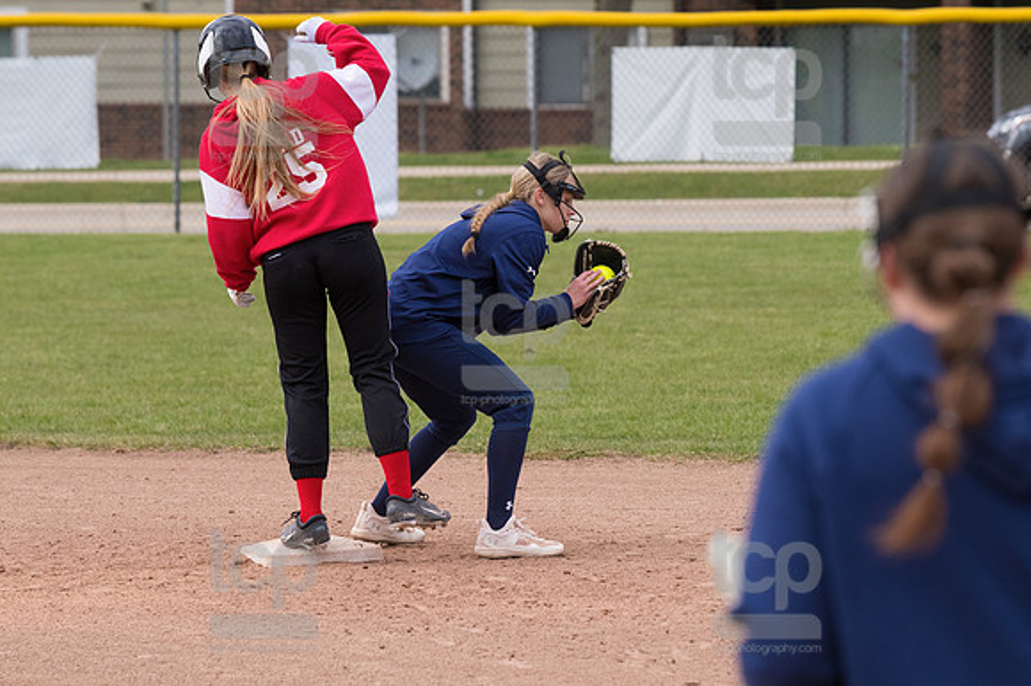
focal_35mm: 292
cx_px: 516
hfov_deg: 7.1
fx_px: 8357
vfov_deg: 4.7
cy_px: 343
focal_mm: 195
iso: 640
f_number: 5.6
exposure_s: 1/1600
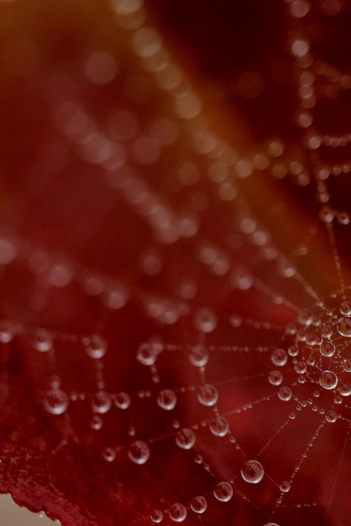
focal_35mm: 204
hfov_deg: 6.7
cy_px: 263
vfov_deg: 10.1
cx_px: 375
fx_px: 2985
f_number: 5
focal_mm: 90
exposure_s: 1/320
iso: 200
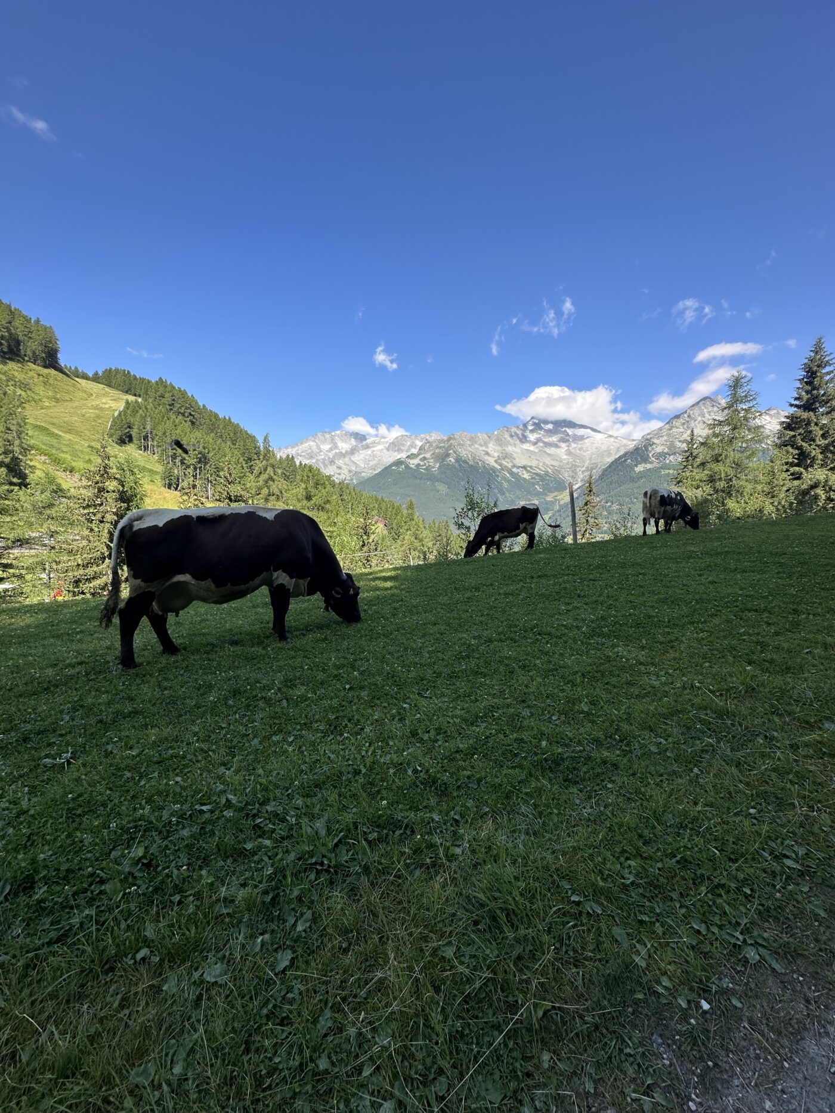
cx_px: 418
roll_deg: -1.5
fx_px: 450
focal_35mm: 14
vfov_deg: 102.1
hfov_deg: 85.7
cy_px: 556
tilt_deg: -4.5
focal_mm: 2.22
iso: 40
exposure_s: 1/861
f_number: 2.2
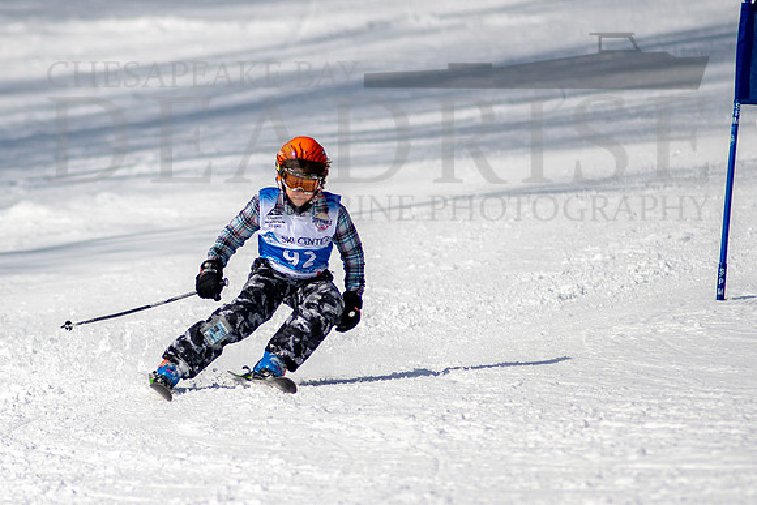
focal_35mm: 738
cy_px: 250
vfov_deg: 1.9
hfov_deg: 2.8
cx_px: 177
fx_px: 15522
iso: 100
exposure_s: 1/6400
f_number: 2.8
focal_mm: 300
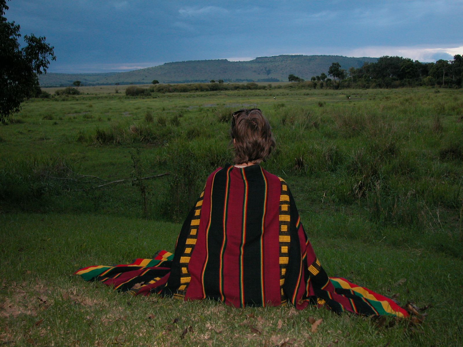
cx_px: 232
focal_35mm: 38
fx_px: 508
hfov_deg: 49.0
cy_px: 174
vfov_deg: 37.7
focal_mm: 9.7
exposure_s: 1/60
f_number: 3.1
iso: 125
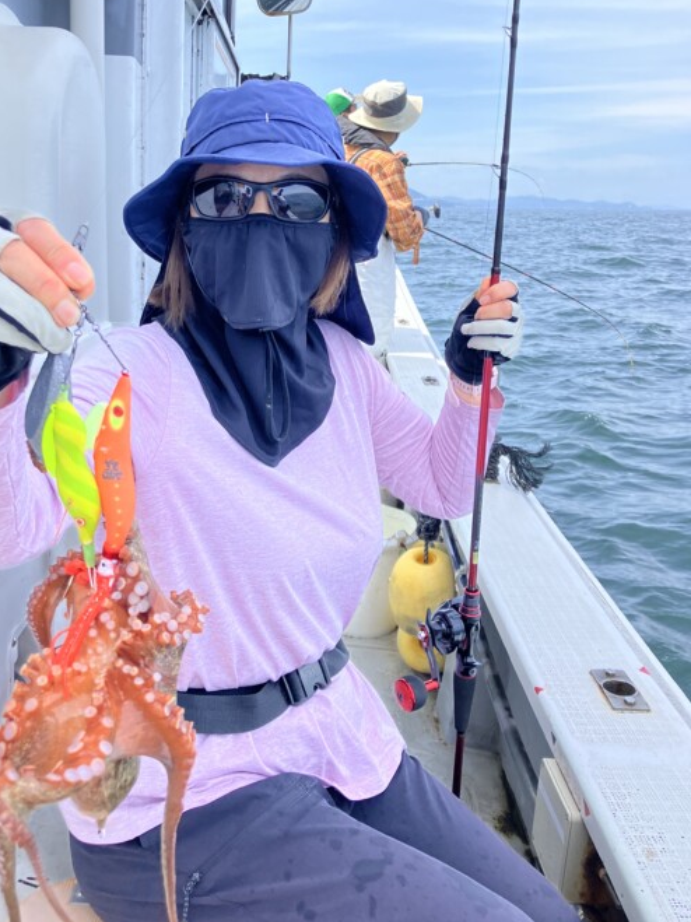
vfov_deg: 53.7
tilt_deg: -7.5
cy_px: 385
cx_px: 283
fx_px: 905
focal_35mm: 34
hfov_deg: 41.6
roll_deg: +1.4
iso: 32
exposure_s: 1/506
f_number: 1.8
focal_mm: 3.99
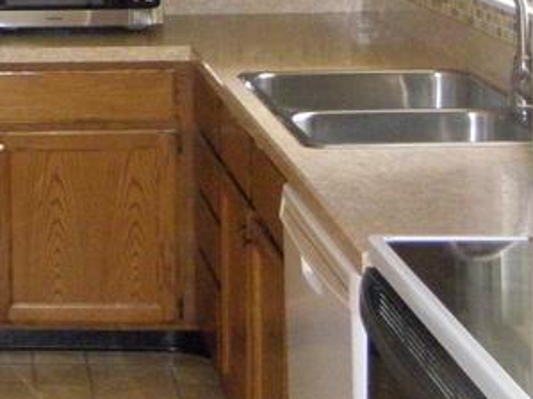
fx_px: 1478
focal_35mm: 96
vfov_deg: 14.6
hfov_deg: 17.9
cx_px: -299
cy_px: -148
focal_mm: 5
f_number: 3.5
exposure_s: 1/30
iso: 400
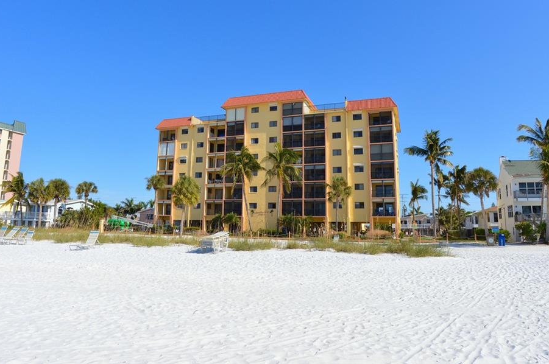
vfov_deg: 50.0
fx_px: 389
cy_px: 158
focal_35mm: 26
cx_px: 255
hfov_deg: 70.3
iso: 200
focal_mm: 15
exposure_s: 1/200
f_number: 13
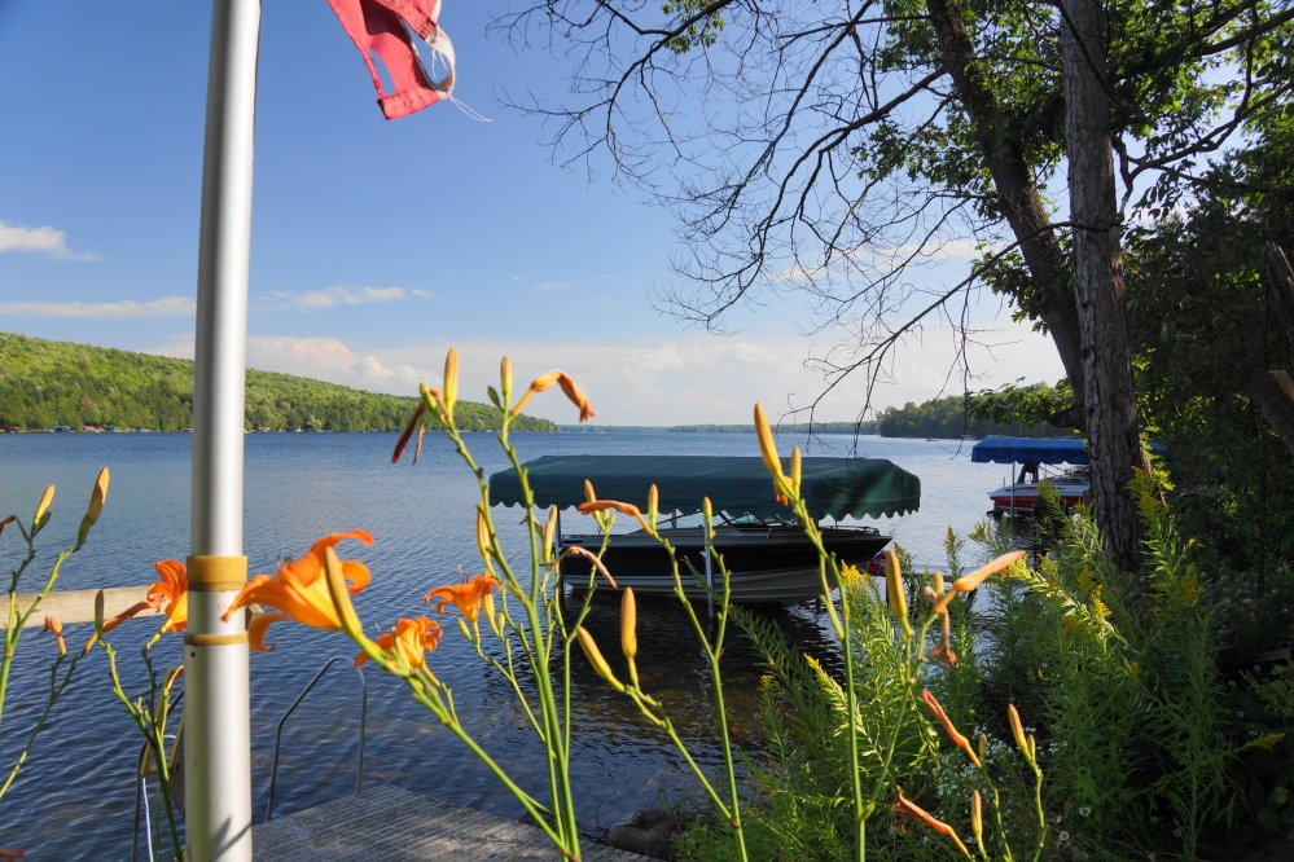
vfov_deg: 47.9
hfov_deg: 67.4
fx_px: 970
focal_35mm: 27
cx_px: 647
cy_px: 431
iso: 100
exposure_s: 1/160
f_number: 5.6
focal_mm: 18
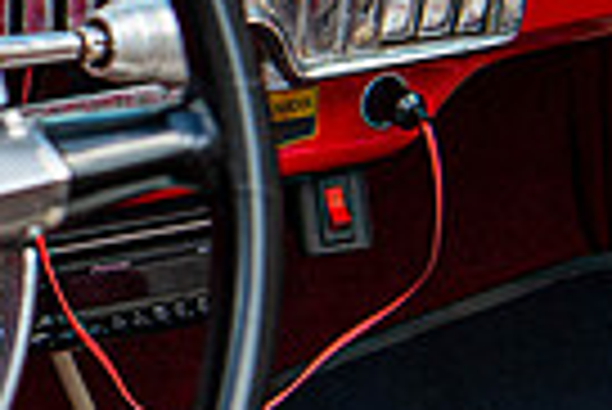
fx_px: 3472
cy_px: 153
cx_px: -248
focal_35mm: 204
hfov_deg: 9.8
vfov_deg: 6.7
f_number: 5.6
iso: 100
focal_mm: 48
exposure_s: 1/125
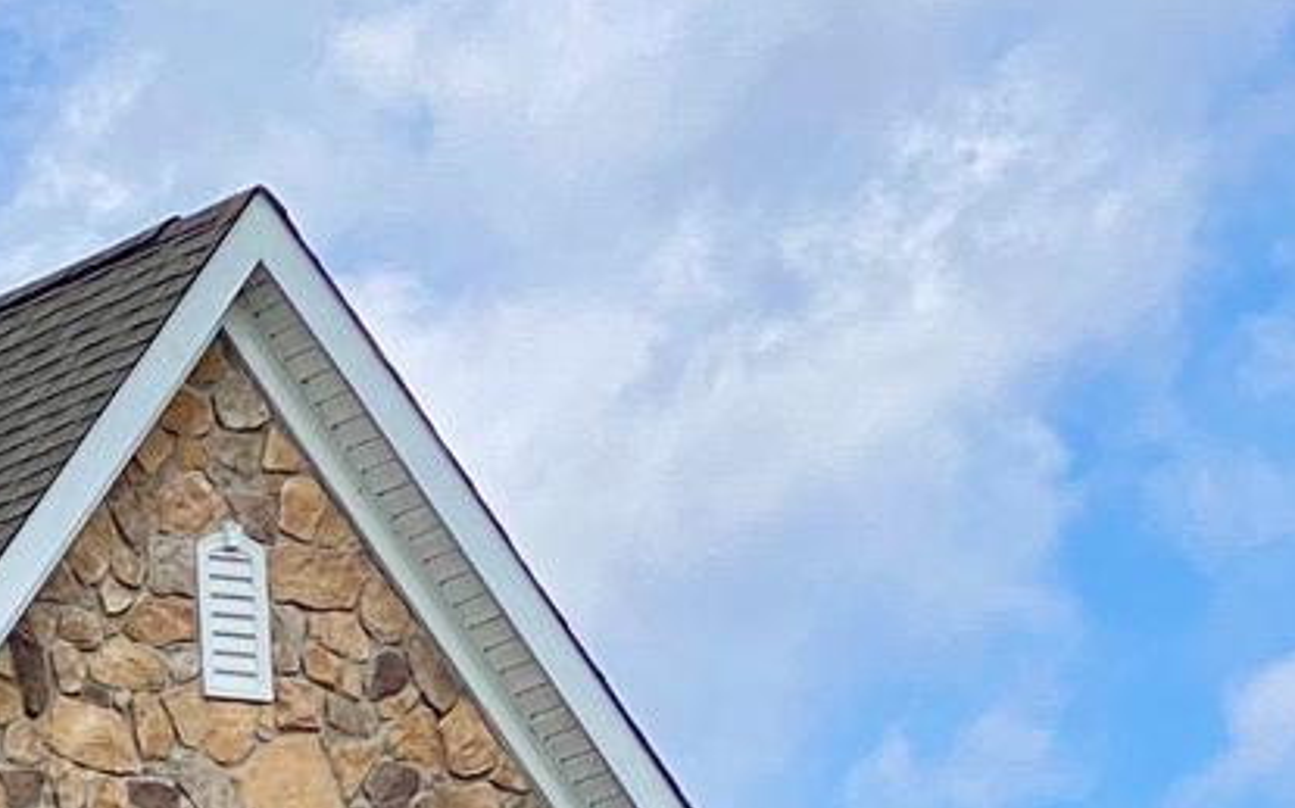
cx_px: -1663
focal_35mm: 272
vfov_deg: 4.7
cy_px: 2031
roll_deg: +1.9
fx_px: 9596
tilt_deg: +5.5
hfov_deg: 7.3
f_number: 2
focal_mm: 6
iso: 20
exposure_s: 1/1370
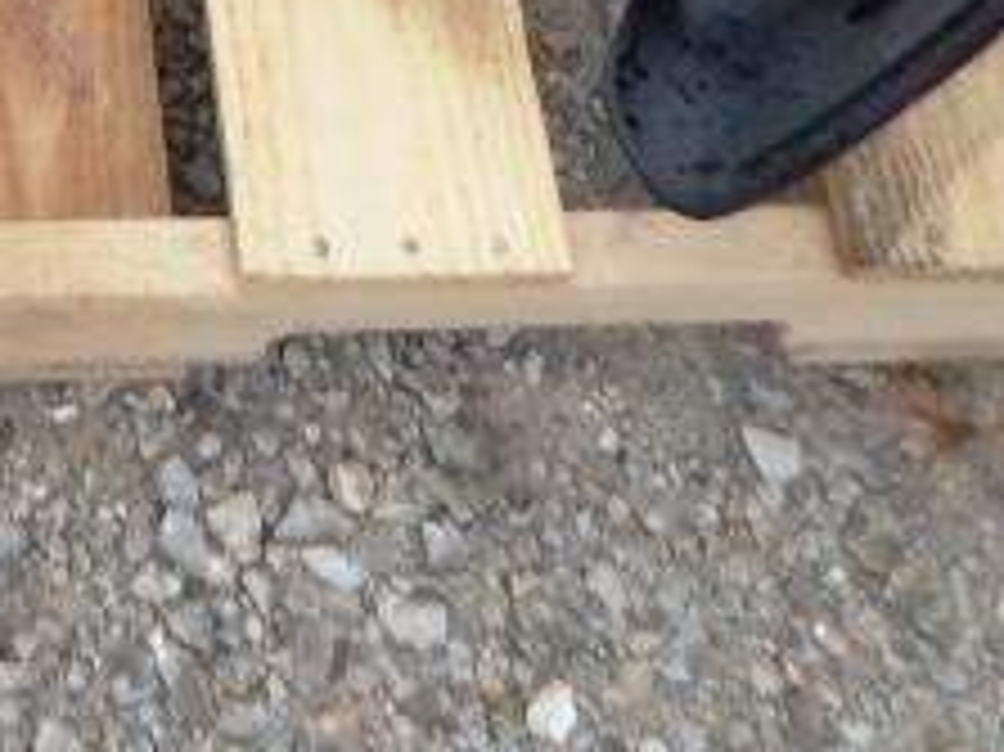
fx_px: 2928
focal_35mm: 101
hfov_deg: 18.2
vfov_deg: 12.8
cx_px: -288
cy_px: -761
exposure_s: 1/250
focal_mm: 4
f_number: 3
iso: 160
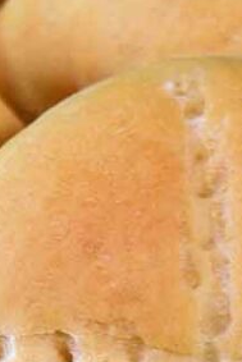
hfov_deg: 3.9
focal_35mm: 356
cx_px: 43
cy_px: 385
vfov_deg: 5.8
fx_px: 3585
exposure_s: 1/30
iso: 1600
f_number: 5
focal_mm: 42
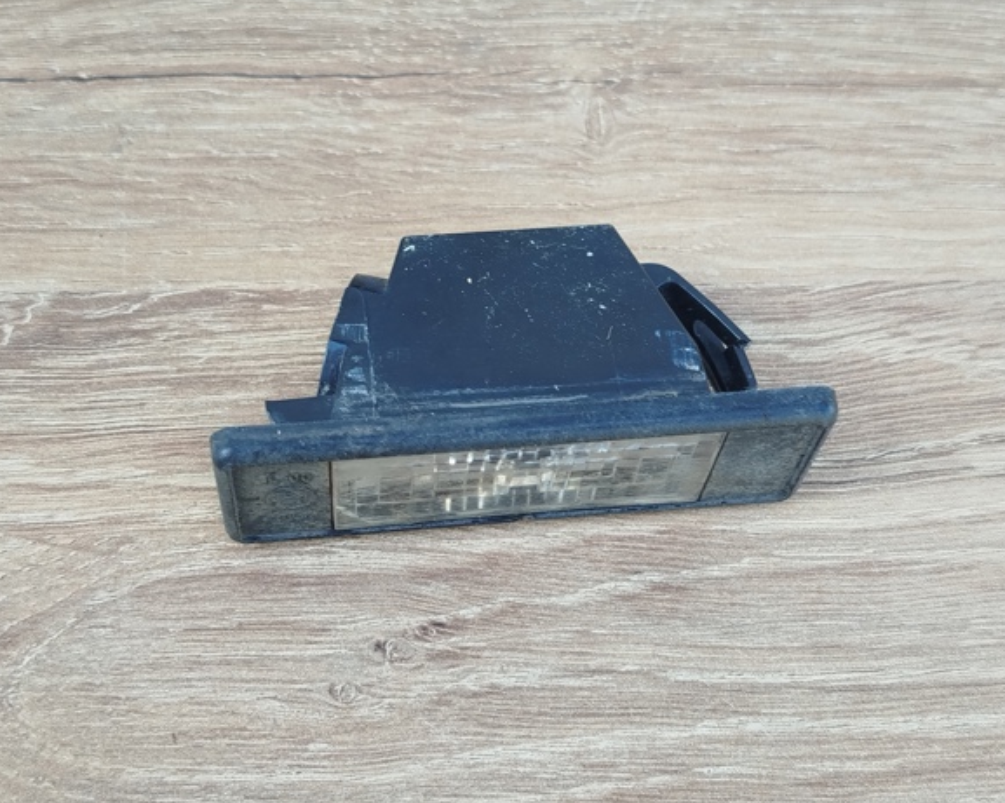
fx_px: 1546
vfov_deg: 29.1
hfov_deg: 36.0
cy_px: 406
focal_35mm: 52
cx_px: 482
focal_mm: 5.31
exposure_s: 1/100
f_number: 1.7
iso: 80
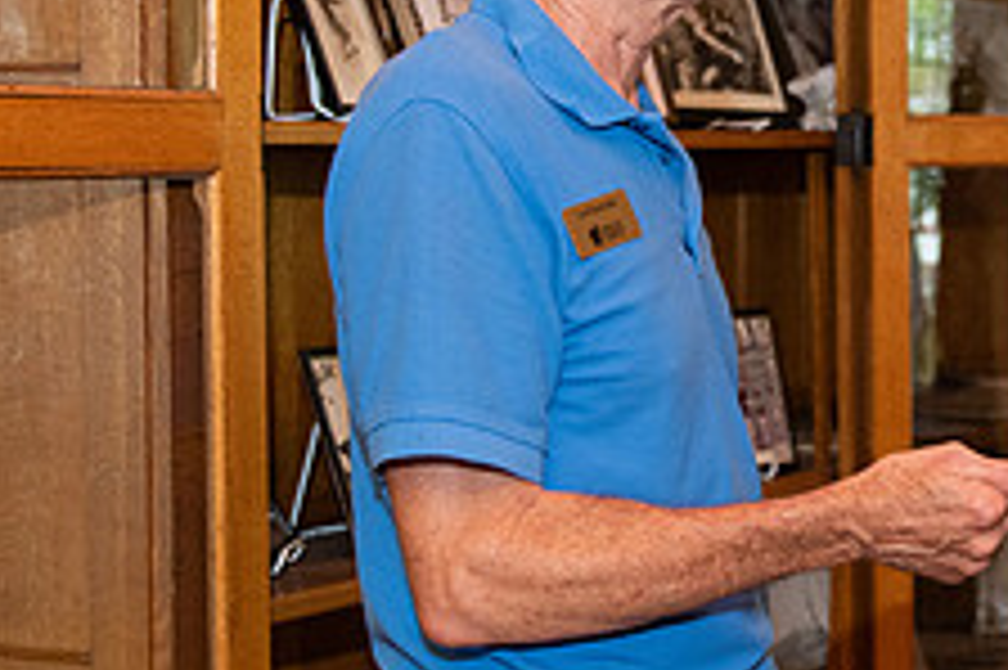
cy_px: 250
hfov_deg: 22.0
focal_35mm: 90
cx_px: 932
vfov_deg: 15.2
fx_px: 2518
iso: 1250
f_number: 2.8
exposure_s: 1/200
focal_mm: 34
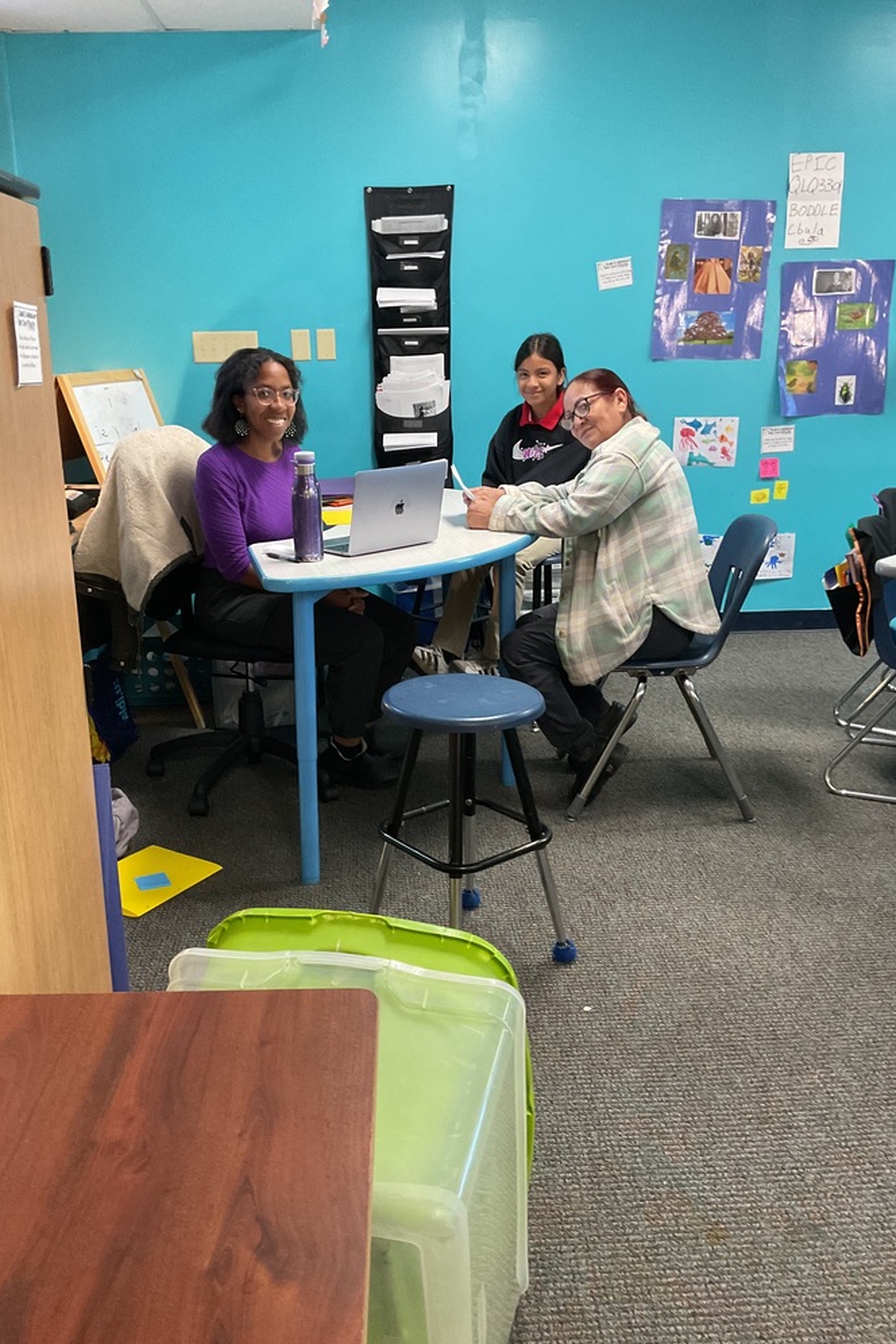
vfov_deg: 60.3
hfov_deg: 42.3
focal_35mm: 31
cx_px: 406
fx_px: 1157
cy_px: 660
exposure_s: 1/60
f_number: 1.8
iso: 250
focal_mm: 3
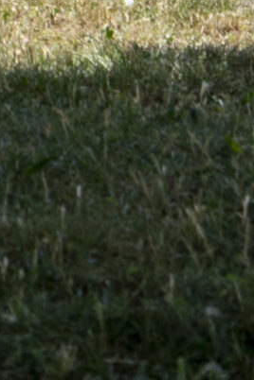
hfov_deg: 3.4
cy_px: -872
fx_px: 4265
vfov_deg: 4.8
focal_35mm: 403
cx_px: -56
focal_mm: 54
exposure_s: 1/200
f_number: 9
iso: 100
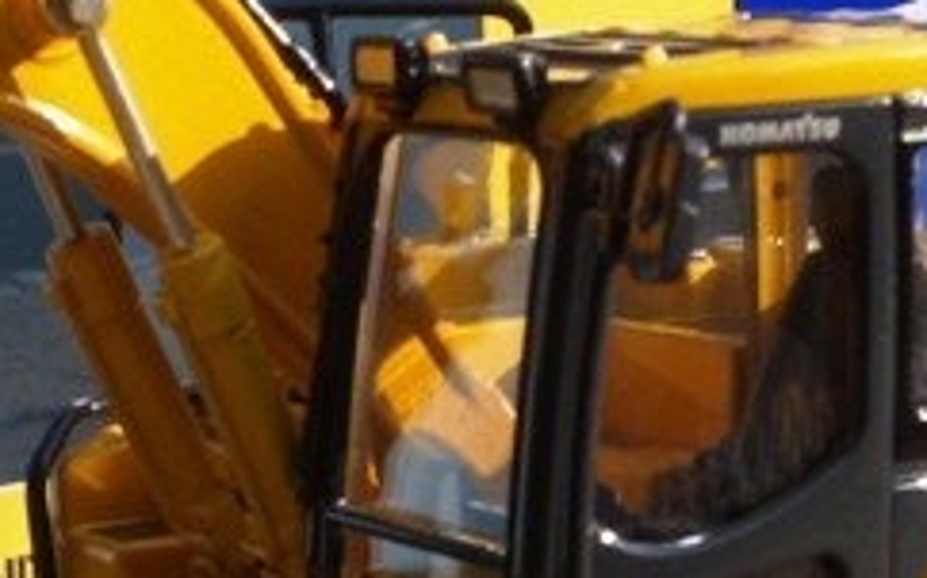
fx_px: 3308
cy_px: 708
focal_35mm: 131
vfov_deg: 9.8
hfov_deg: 15.7
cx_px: 19
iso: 100
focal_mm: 18
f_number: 16
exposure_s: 1/80
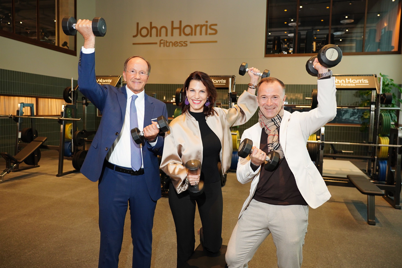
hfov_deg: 67.4
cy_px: 131
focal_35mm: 27
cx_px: 197
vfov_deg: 47.8
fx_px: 301
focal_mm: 26
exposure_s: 1/40
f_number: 4
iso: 1600
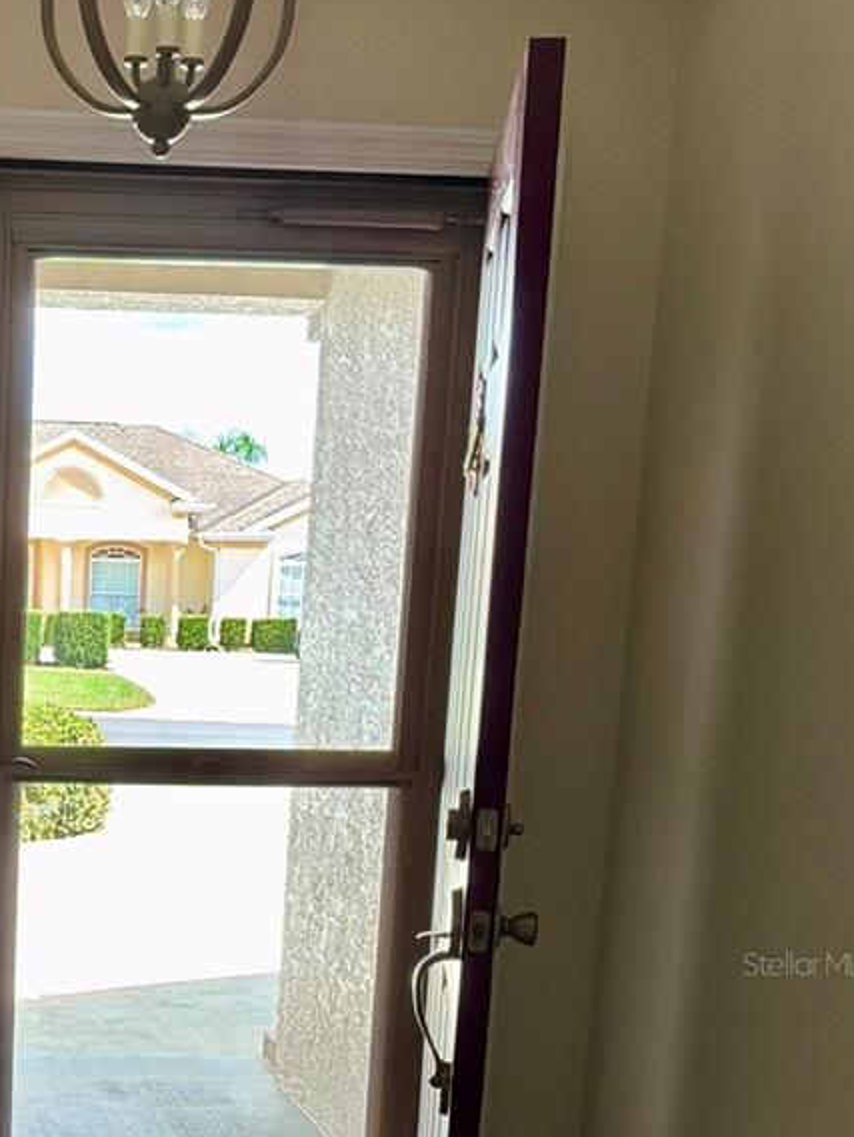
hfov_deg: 23.7
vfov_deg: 31.5
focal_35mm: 59
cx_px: -16
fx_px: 1940
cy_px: 963
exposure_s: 1/100
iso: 32
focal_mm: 3
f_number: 1.8
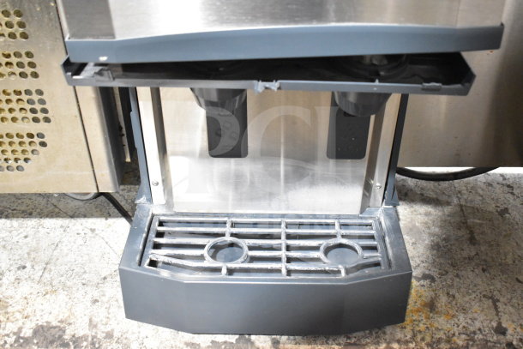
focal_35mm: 40
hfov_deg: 47.9
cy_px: 174
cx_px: 262
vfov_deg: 33.0
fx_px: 588
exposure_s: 1/100
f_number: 4.5
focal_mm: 27
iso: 6400
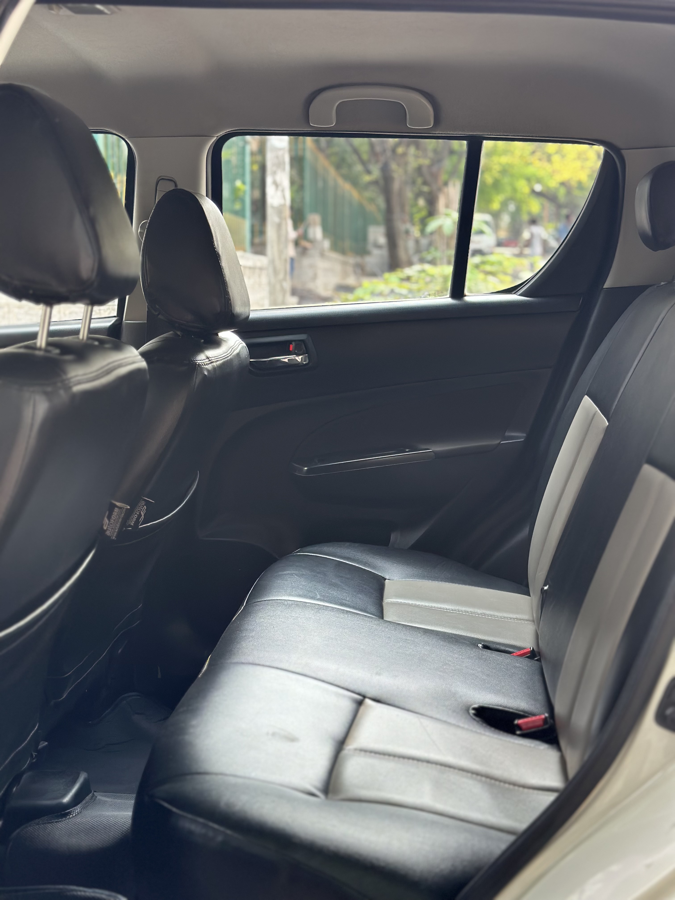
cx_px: 338
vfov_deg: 39.7
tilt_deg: -9.0
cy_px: 450
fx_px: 1248
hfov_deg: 30.3
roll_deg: -1.3
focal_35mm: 48
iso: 80
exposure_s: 1/205
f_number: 1.78
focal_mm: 6.86
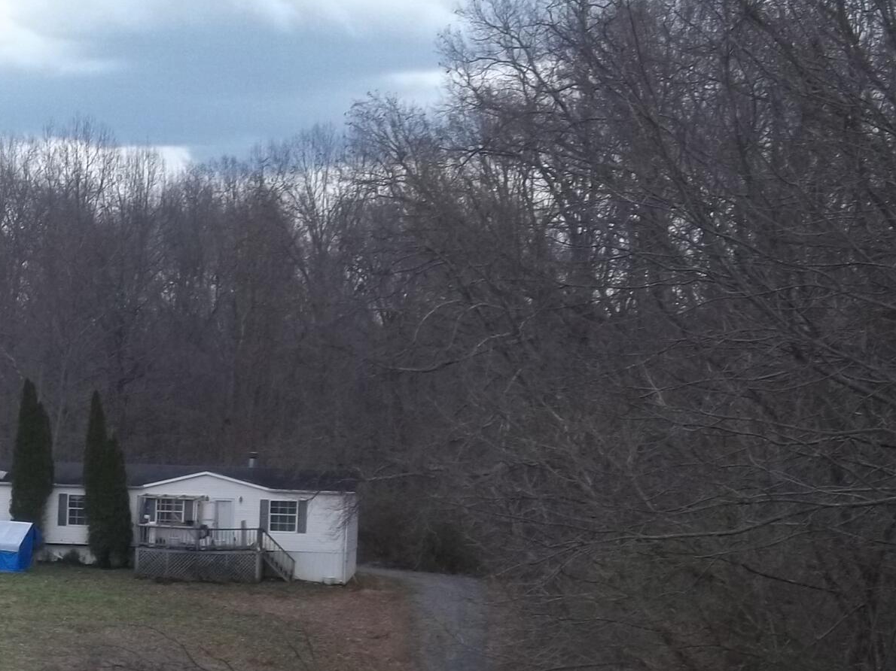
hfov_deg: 16.2
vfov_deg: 12.7
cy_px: 625
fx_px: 3002
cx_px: -202
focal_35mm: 116
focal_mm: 8.3
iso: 64
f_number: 3.7
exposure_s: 1/100
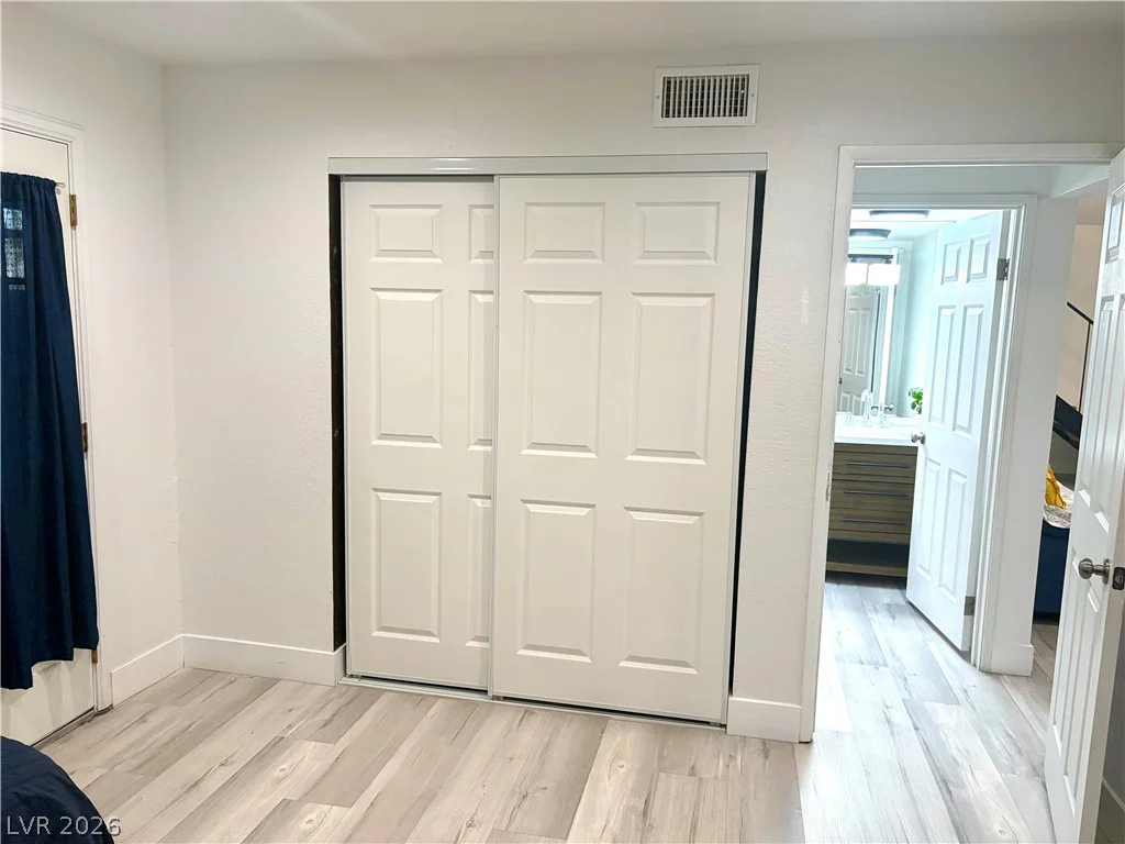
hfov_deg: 67.3
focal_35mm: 26
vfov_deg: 53.1
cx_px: 562
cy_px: 422
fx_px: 845
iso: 125
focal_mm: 5.96
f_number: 1.6
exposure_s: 1/120
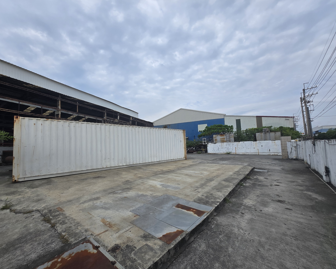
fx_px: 139
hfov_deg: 100.3
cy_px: 138
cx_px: 151
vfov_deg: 88.0
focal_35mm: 14
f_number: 2.2
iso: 25
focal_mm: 1.7
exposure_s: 1/1542
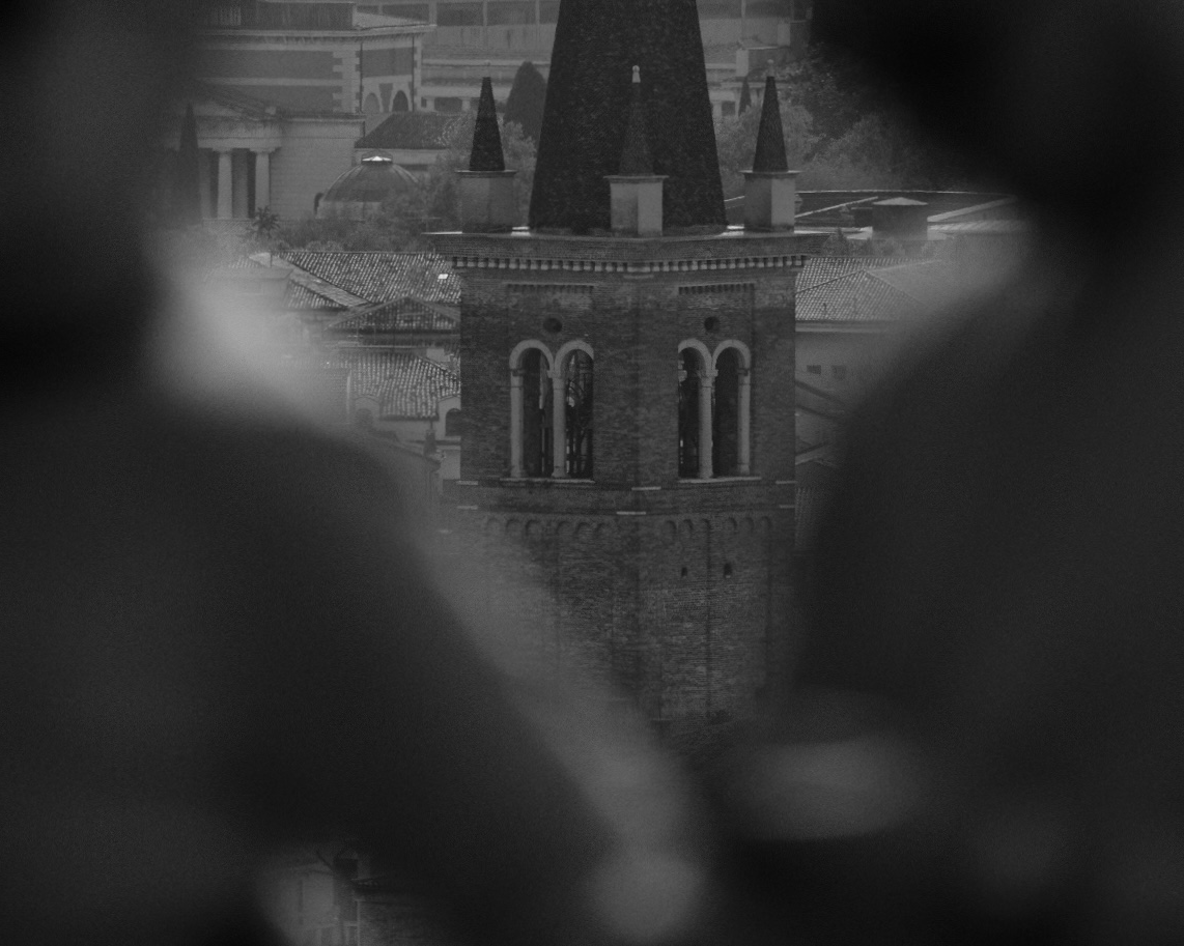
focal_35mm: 590
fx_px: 20669
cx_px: 591
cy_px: 251
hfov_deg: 3.3
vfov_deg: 2.6
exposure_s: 1/4000
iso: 1250
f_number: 5.6
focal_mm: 278.4
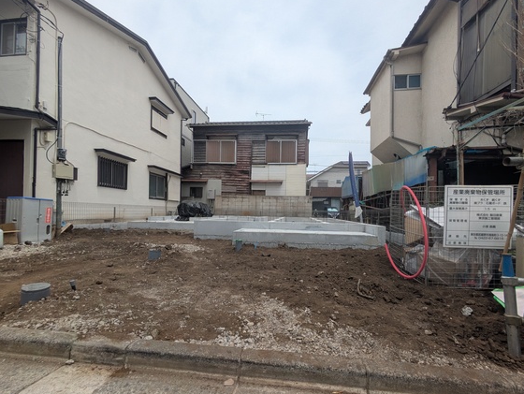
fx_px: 242
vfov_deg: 78.1
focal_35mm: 16
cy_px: 212
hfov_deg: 94.4
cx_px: 268
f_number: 2.2
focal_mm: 1.83
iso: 50
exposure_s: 1/2004
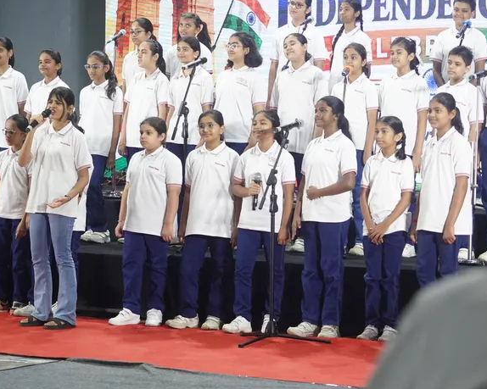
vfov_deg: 14.3
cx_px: 275
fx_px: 1556
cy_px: 228
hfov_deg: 17.8
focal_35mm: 108
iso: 3200
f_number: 4
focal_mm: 55
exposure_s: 1/200
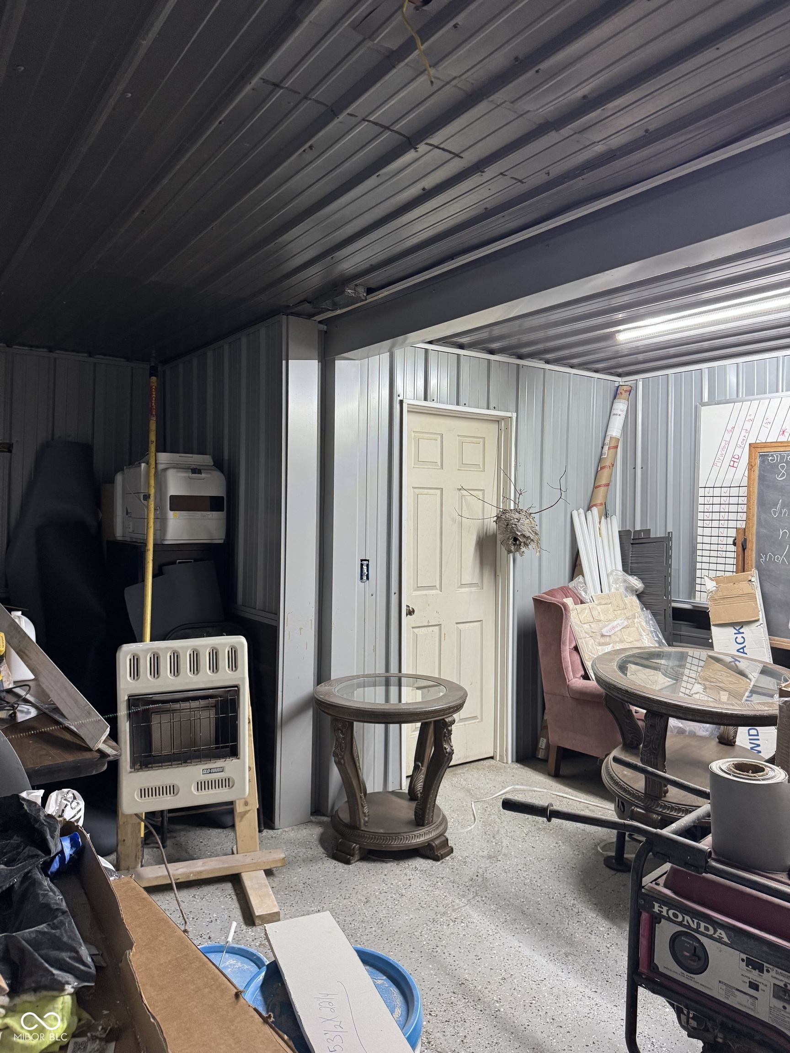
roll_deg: -1.2
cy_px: 526
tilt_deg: +0.1
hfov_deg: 56.8
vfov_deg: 71.6
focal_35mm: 24
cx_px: 395
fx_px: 730
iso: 320
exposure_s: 1/60
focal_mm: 6.76
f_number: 1.78
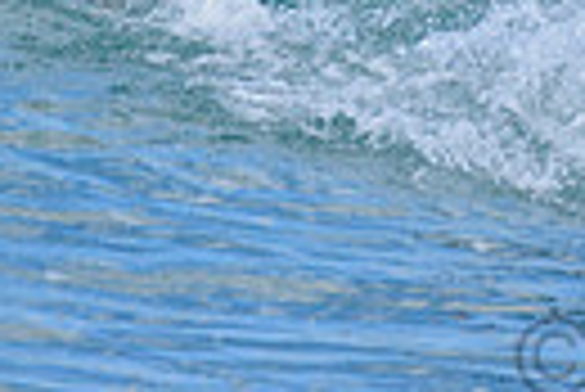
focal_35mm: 2739
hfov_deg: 0.8
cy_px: -587
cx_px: 851
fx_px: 44558
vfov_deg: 0.5
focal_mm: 500
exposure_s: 1/2000
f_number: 5.6
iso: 200
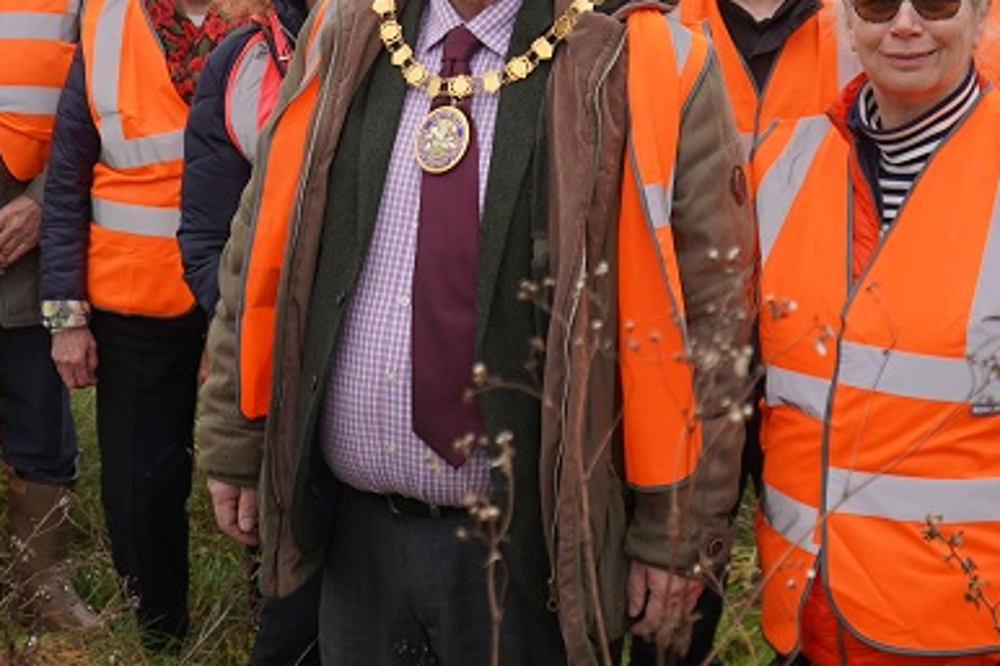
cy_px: -67
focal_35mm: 88
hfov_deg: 23.1
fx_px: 2443
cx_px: 541
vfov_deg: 15.1
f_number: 4
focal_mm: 34
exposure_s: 1/160
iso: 125
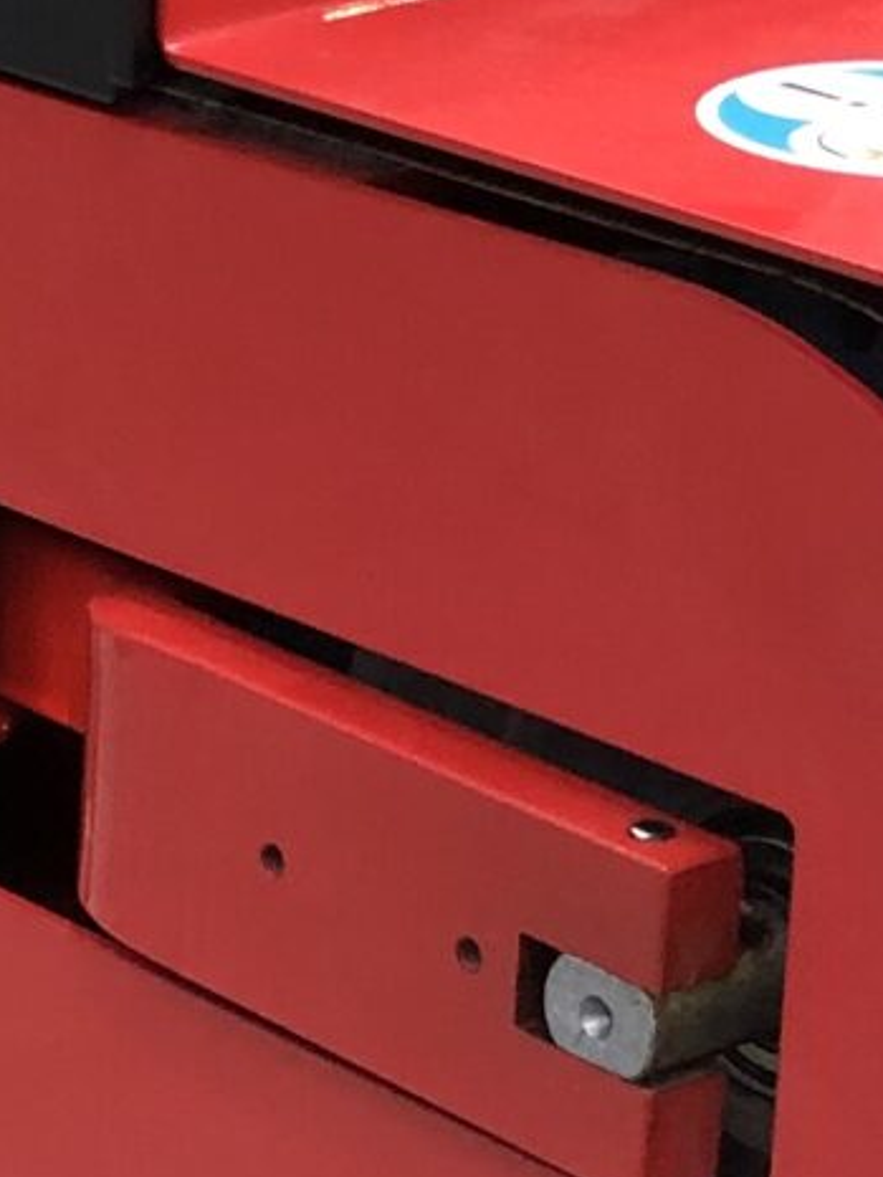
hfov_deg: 9.4
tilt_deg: -26.2
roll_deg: -0.2
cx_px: -453
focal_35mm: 154
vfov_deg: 12.8
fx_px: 5235
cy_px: 830
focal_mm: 3.99
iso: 32
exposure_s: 1/30
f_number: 1.8
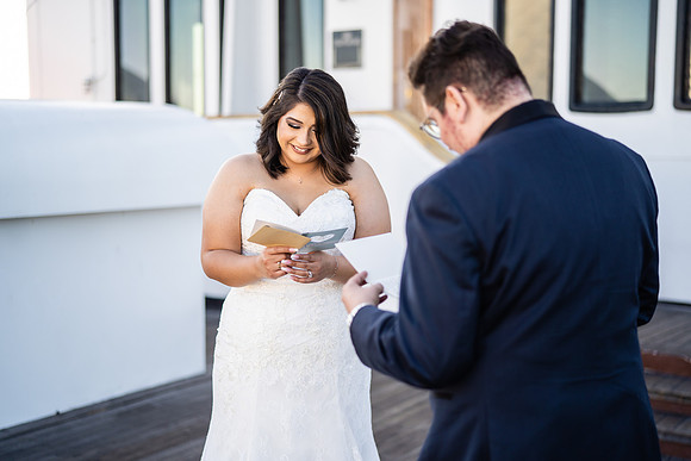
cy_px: 230
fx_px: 960
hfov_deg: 39.6
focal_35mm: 50
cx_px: 346
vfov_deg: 27.0
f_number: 1.4
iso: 200
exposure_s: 1/2500
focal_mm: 50
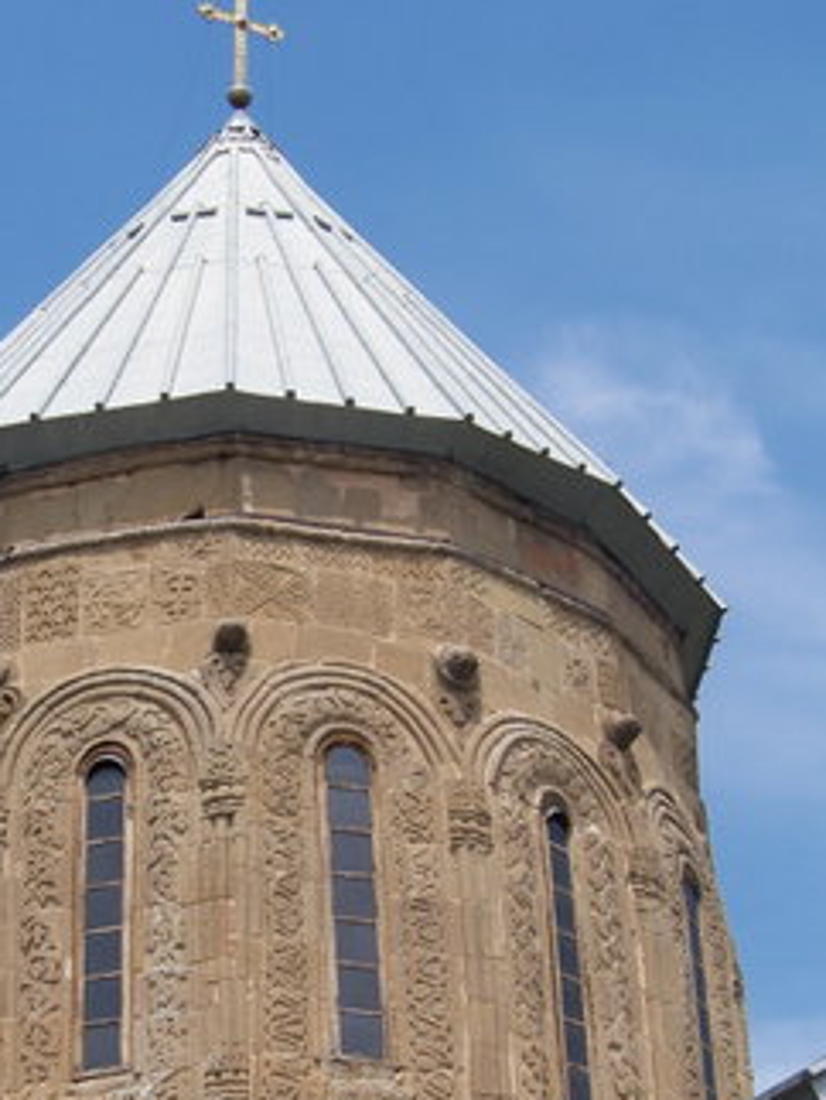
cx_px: 236
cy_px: 743
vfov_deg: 15.2
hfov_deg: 11.5
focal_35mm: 129
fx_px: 4099
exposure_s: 1/640
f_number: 4.5
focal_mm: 13.2
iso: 64
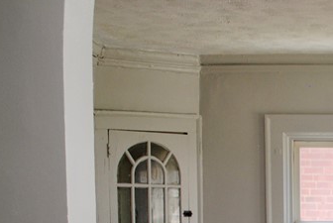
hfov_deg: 21.0
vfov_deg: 14.9
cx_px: 444
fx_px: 806
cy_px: 303
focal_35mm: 87
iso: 200
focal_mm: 18
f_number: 3.5
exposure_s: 1/50
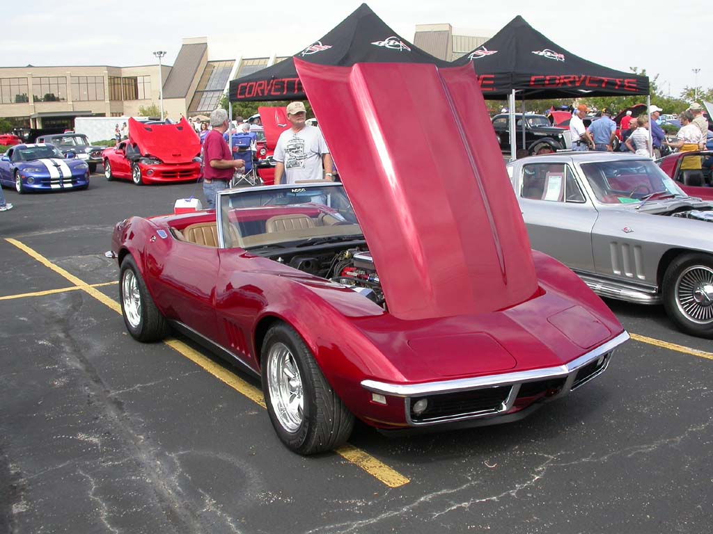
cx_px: 356
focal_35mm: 38
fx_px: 783
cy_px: 267
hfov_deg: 49.0
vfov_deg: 37.7
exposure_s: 1/270
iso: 100
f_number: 6
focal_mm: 7.85
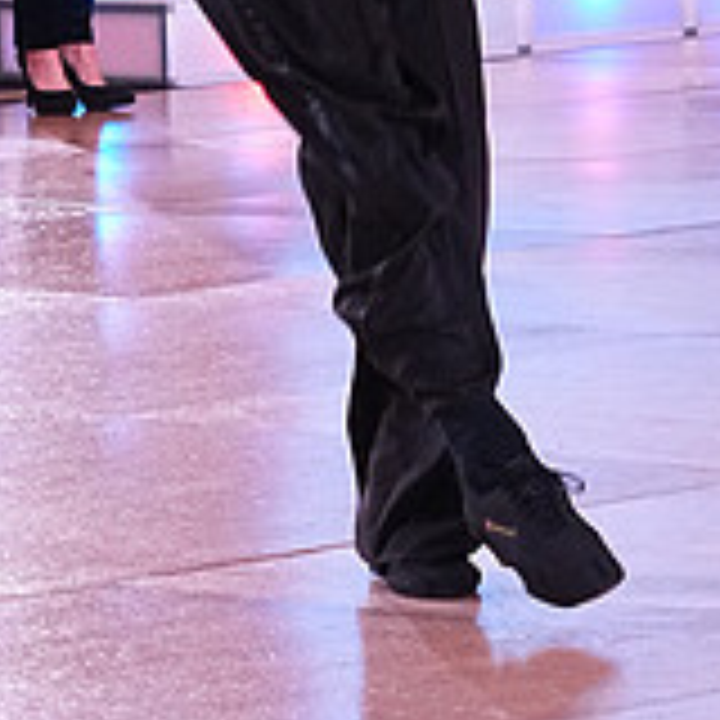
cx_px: -43
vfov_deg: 5.8
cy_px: -234
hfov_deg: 5.8
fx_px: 7036
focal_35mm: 299
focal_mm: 65
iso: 3200
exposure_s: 1/400
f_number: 5.6
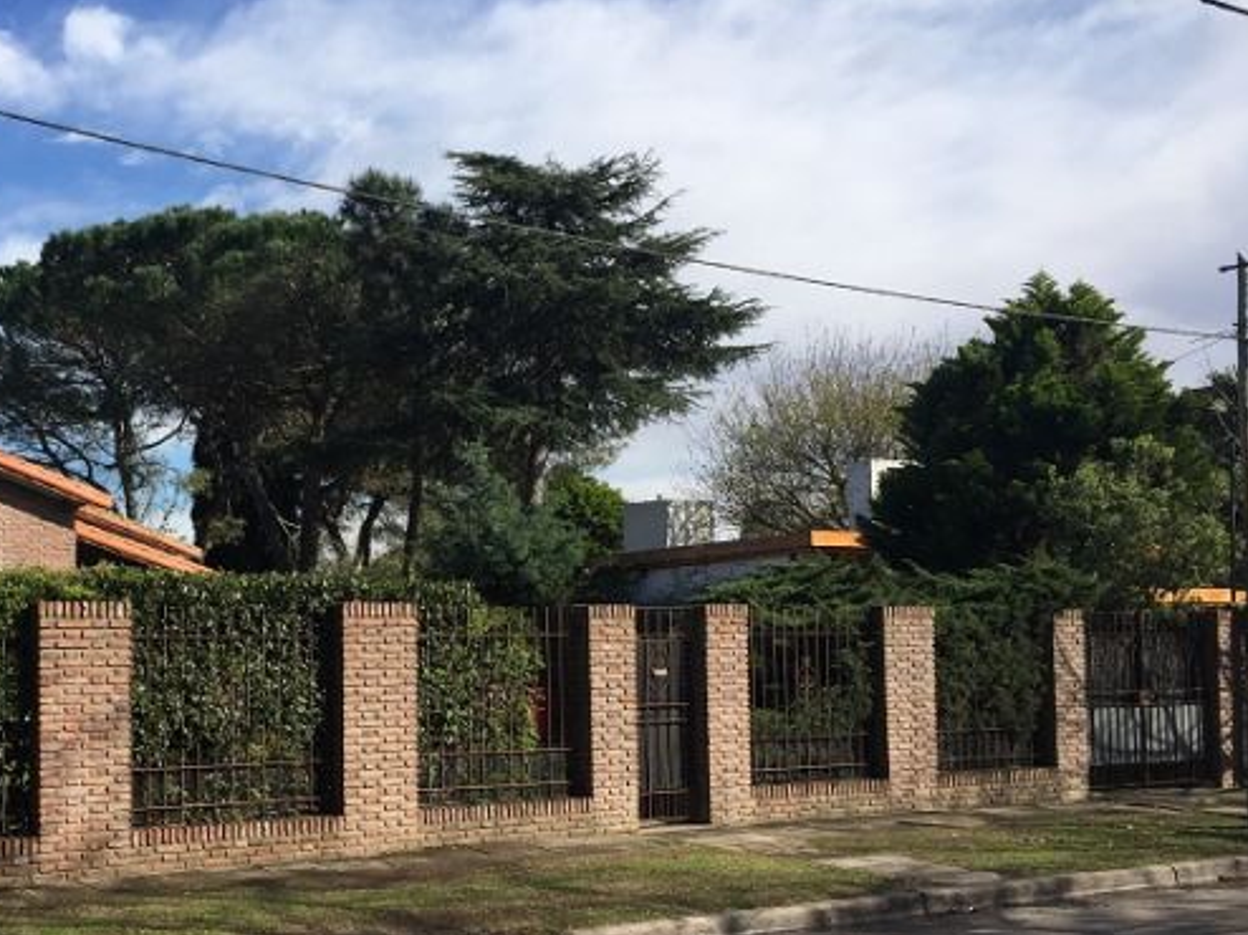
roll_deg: -0.6
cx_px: 326
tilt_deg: +3.8
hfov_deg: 39.5
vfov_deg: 30.7
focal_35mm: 47
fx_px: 1694
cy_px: 576
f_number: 2.2
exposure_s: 1/1721
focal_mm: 4.15
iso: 32
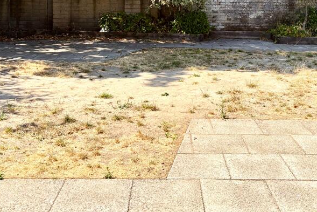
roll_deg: -0.4
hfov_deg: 41.9
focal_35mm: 47
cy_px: 13
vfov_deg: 27.4
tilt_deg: -0.6
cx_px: 173
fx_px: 414
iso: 50
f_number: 1.6
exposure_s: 1/2283
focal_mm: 5.96
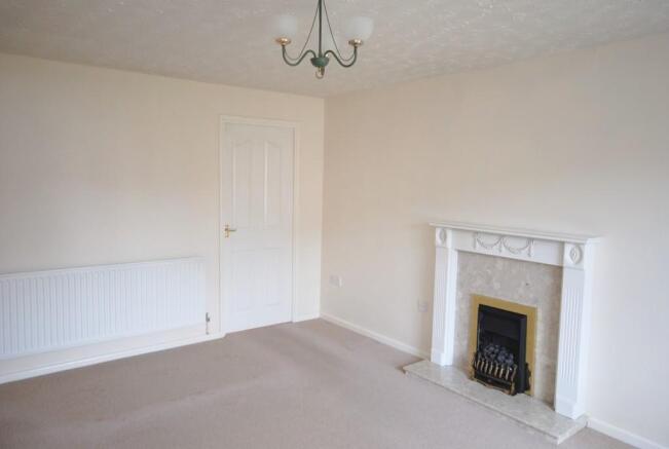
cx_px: 334
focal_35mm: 27
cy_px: 224
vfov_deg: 48.1
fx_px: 503
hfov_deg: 67.3
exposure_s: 1/25
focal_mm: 18
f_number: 5.3
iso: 400
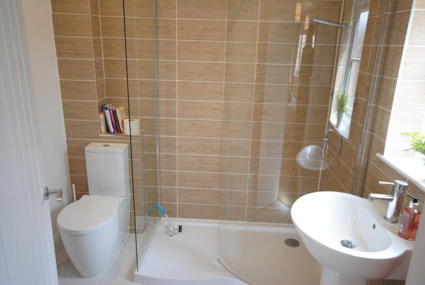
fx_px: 319
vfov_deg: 48.1
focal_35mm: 27
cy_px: 142
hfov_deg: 67.3
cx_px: 212
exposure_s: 1/30
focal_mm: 18
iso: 400
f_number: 5.6
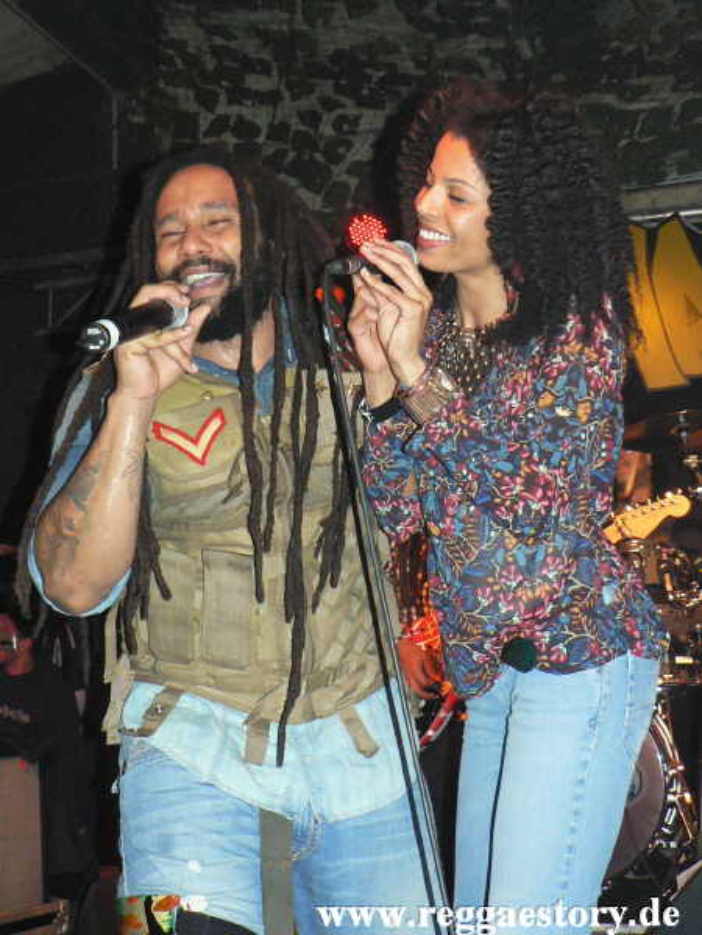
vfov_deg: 46.8
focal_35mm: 40
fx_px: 1082
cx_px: 351
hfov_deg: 36.0
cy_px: 468
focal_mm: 6.9
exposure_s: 1/60
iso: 300
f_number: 2.8
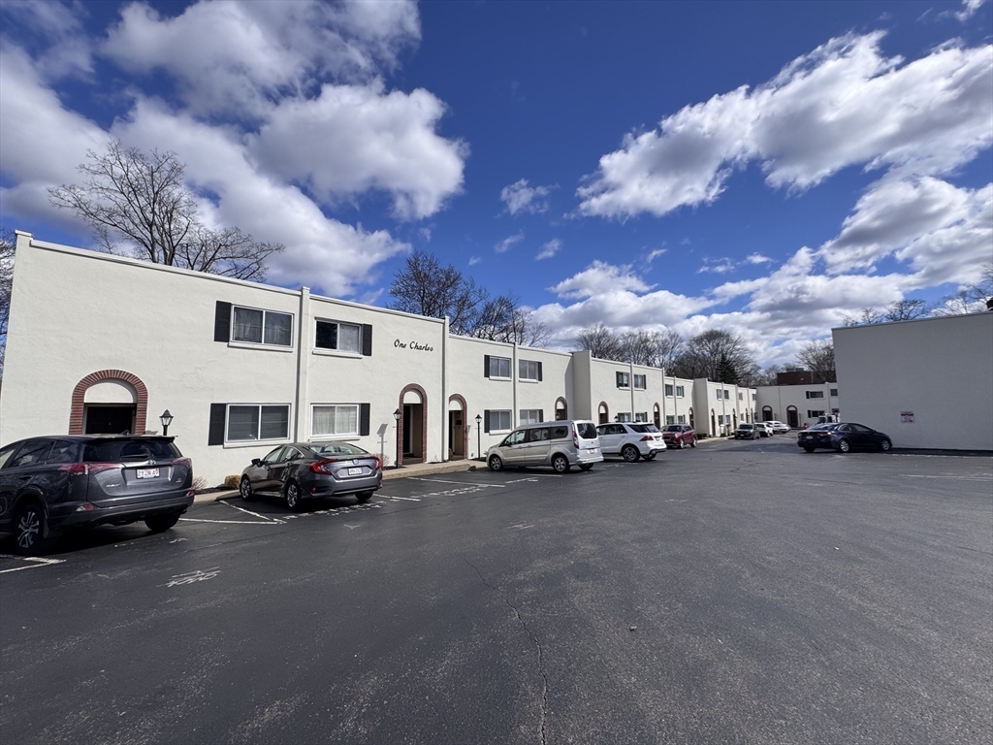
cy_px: 372
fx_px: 402
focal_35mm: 14
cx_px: 496
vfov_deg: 85.7
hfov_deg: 102.1
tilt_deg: +4.4
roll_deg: +0.5
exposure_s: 1/3390
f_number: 2.2
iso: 50
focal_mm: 2.22
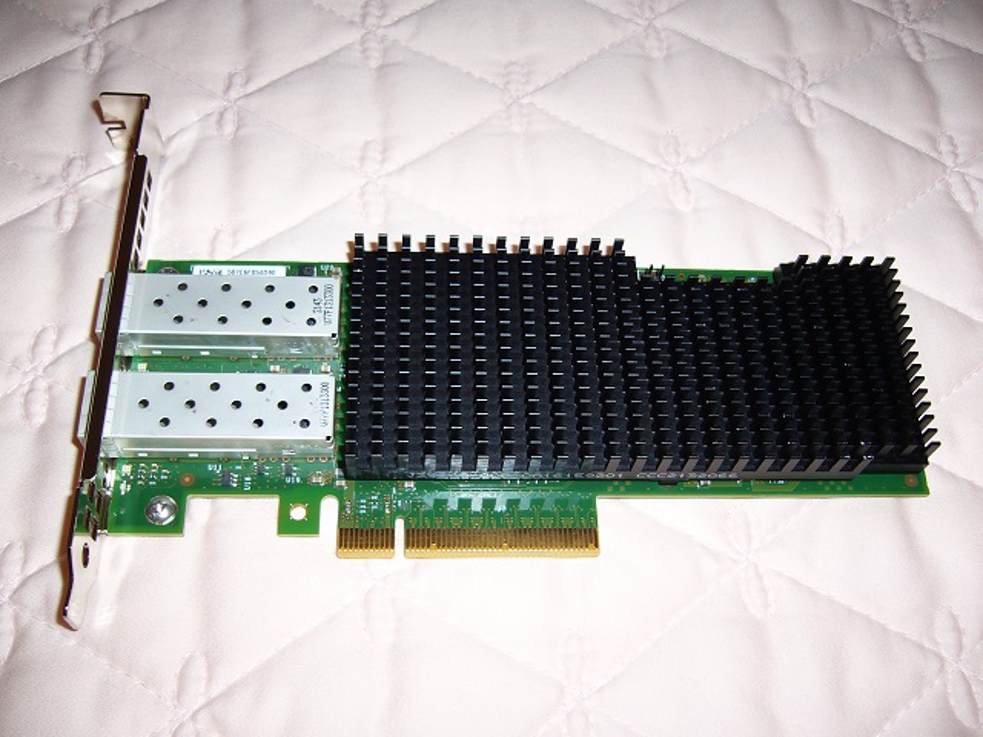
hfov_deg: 52.6
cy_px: 368
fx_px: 994
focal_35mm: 35
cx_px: 492
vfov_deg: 40.7
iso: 80
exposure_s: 1/30
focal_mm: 5.8
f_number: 2.8
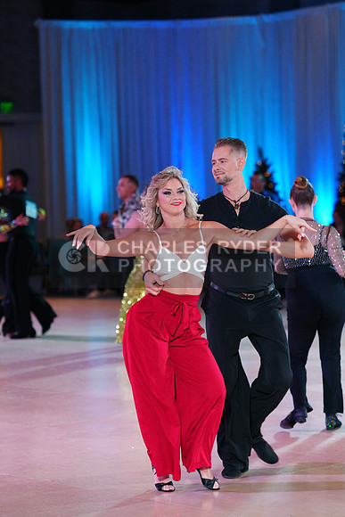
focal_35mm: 111
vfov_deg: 18.4
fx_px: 1595
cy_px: 258
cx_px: 172
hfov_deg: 12.3
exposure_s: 1/500
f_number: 2.8
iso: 1600
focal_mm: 111
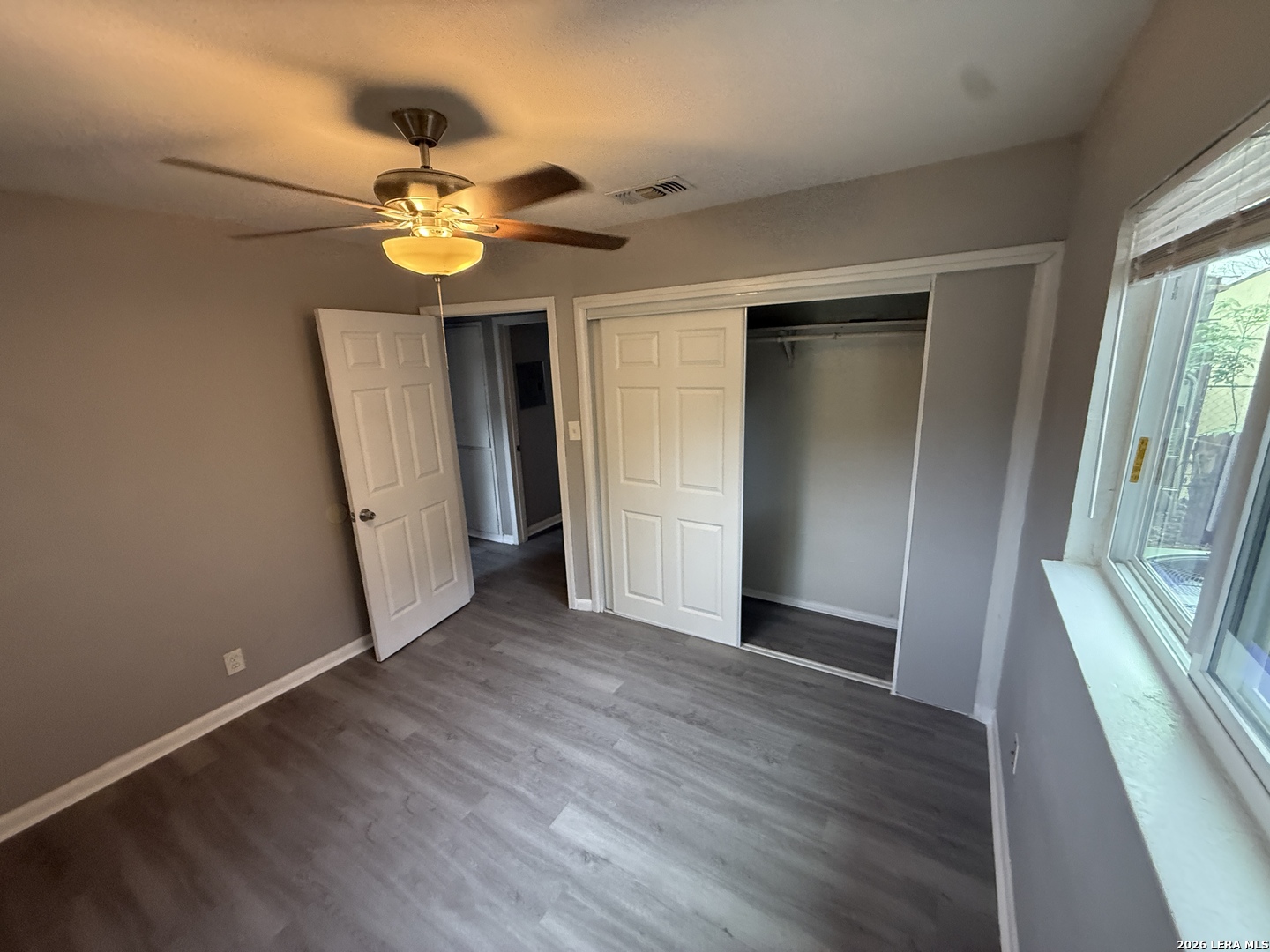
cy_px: 476
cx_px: 635
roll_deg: +2.6
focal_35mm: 14
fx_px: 514
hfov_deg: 102.1
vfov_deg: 85.7
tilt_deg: -13.4
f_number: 2.2
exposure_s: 1/120
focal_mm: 2.22
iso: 500
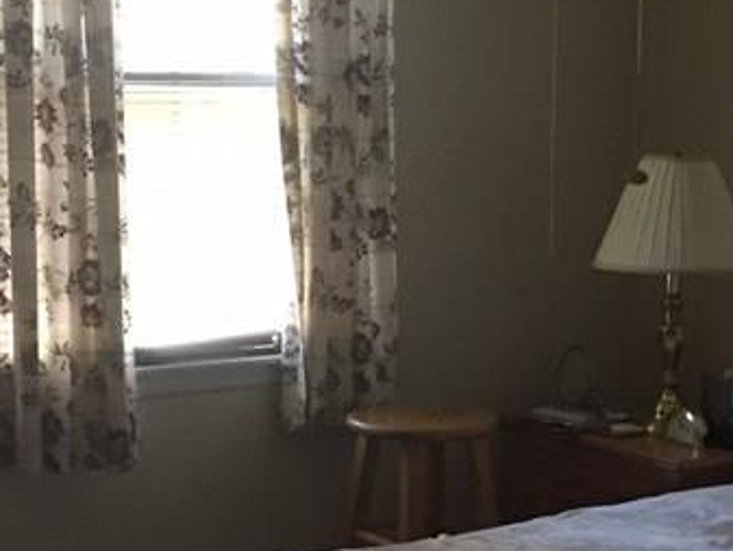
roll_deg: -2.4
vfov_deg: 16.7
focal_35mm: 88
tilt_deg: -8.8
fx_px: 1864
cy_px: 388
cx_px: 655
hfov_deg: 21.8
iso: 200
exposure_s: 1/30
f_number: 2.2
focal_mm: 4.15
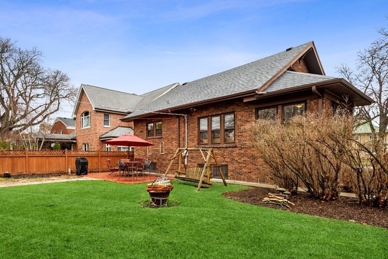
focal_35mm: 21
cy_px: 165
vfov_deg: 58.6
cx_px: 147
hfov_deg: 79.8
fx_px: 226
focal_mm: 16
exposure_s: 1/60
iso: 400
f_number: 8
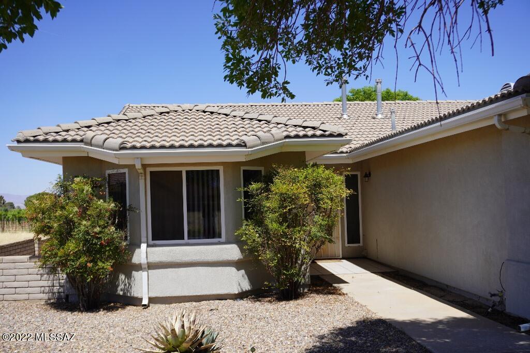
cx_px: 265
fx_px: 574
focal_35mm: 39
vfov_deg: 34.2
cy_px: 176
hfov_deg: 49.6
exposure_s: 1/640
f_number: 5
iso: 100
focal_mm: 26
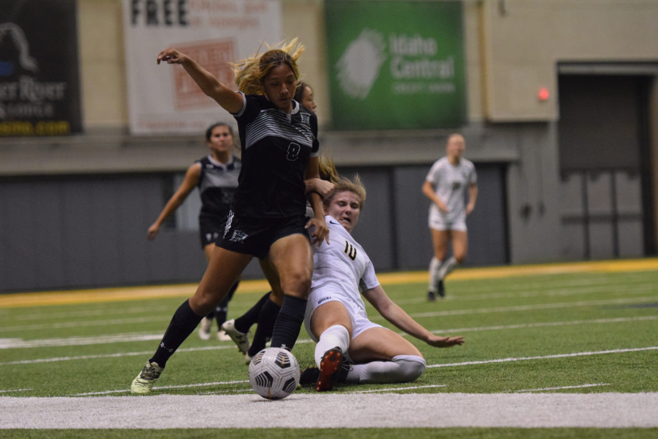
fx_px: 3702
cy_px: 220
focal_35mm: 202
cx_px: 329
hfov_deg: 10.2
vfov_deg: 6.8
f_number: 2.8
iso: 5000
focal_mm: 135
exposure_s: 1/800
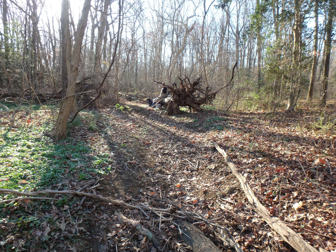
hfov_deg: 76.4
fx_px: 214
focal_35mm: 22
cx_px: 167
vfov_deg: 61.1
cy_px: 127
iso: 125
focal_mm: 3.7
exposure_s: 1/100
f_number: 3.5
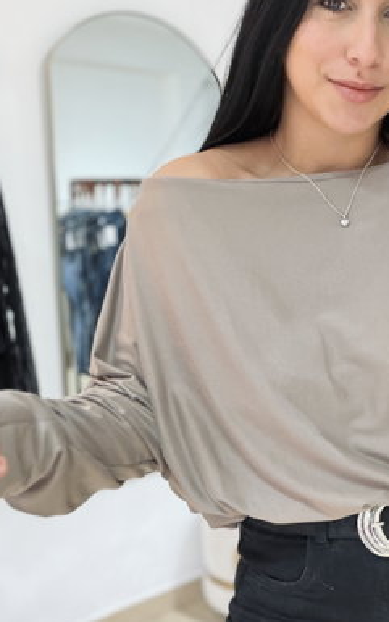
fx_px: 746
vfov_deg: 45.1
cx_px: 310
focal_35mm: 44
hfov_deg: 28.6
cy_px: 364
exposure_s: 1/50
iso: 125
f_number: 1.9
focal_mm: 2.71
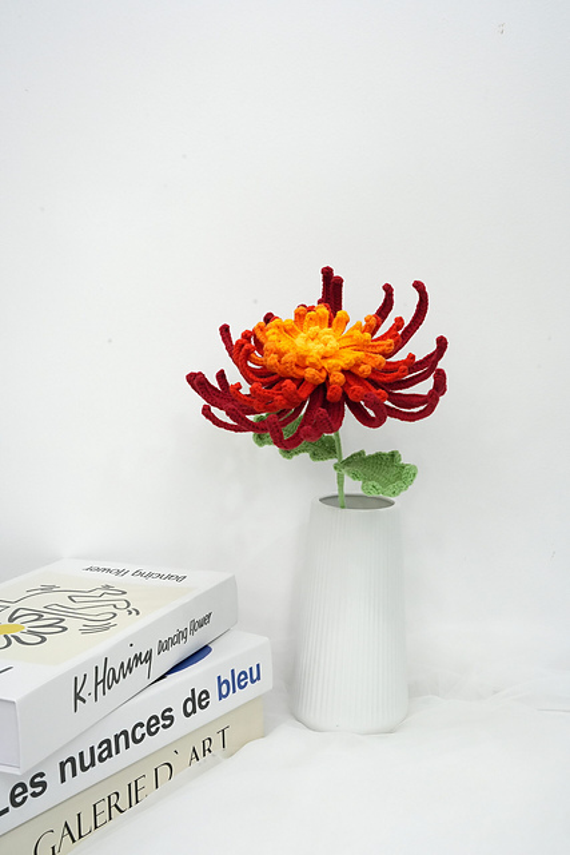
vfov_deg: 49.5
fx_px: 926
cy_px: 428
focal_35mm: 39
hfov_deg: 34.2
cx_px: 285
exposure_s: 1/30
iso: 4000
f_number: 16
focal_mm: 39
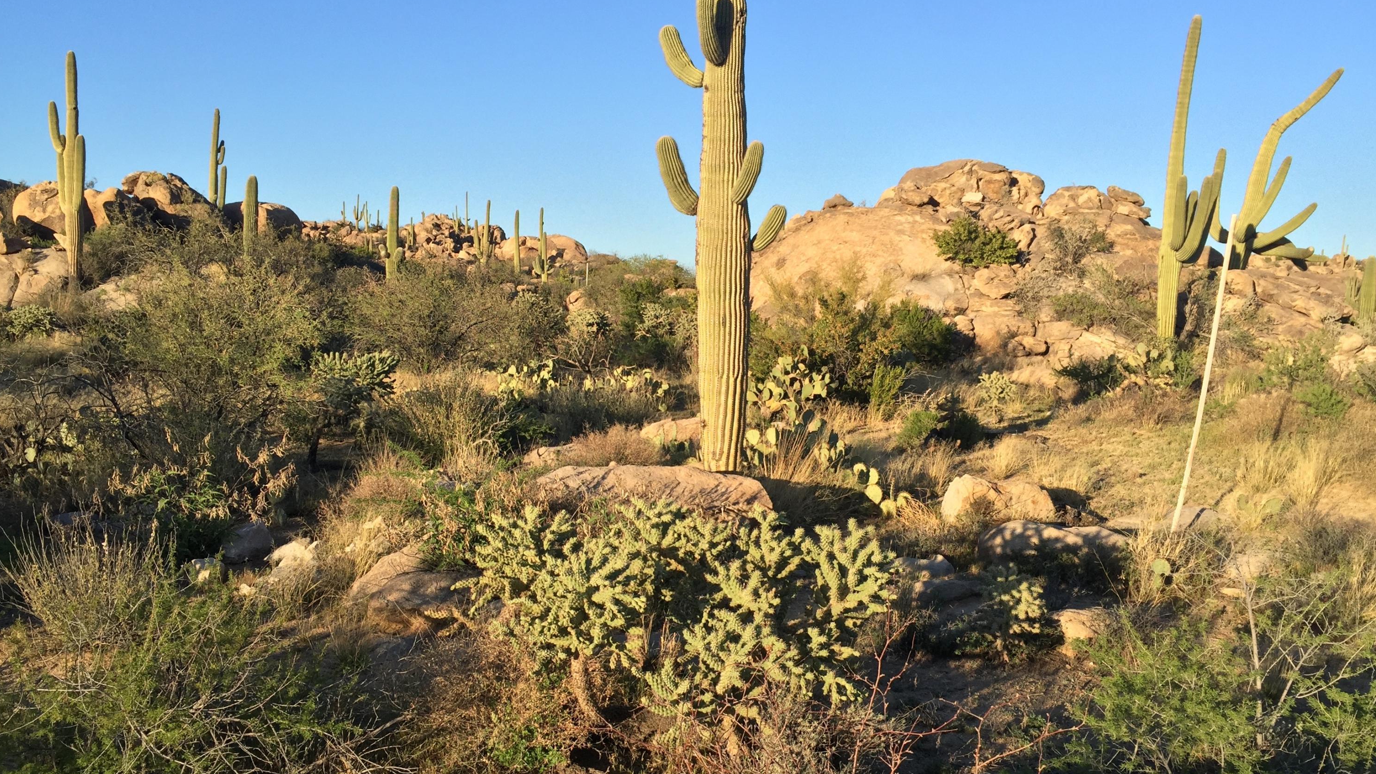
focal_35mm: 32
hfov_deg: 61.0
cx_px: 685
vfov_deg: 36.6
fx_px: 1168
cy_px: 449
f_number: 2.2
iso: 32
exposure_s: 1/1099
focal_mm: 4.15
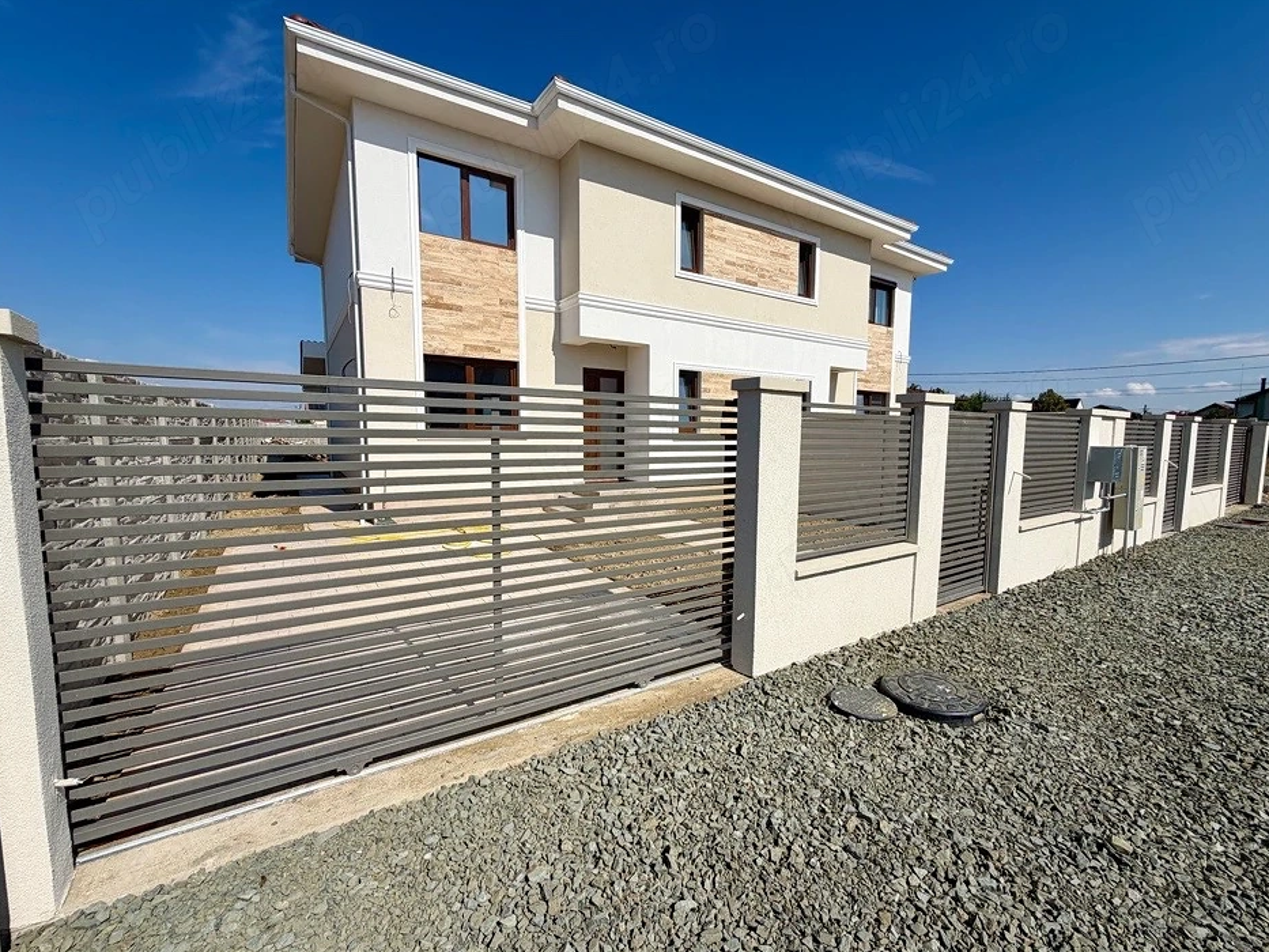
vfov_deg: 81.8
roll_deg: +0.3
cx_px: 661
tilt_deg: -5.9
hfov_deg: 98.1
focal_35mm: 15
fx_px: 550
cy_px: 484
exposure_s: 1/1901
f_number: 2.2
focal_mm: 2.22
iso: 20
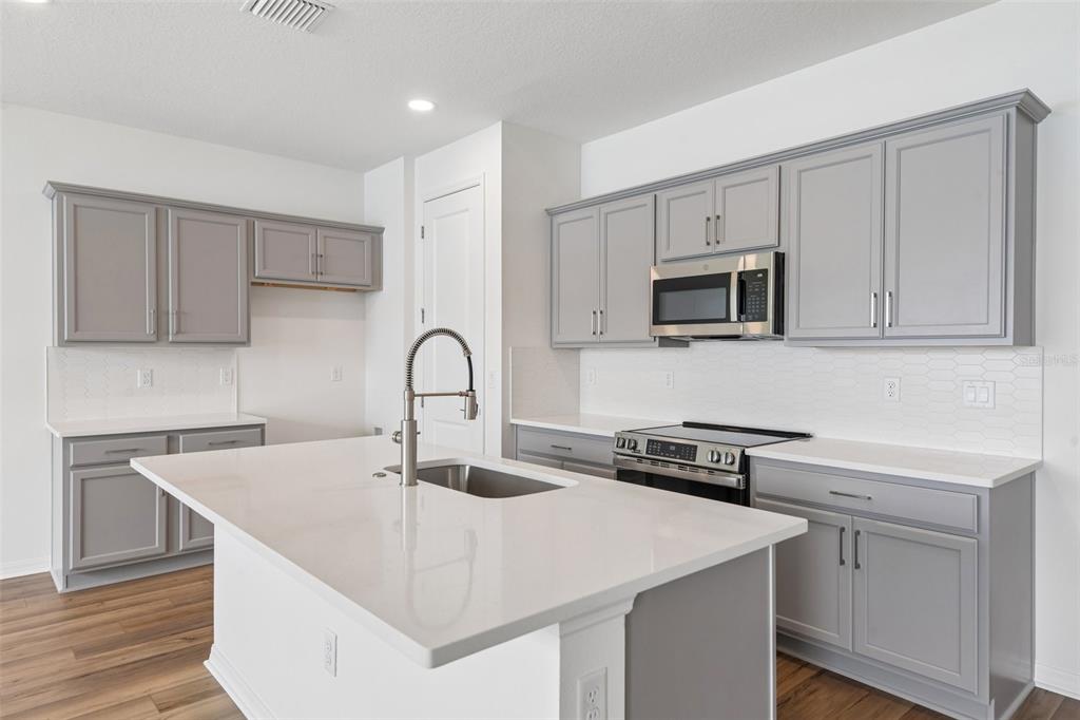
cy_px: 360
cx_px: 540
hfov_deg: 78.6
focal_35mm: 22
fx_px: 660
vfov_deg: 57.2
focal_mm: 22
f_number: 8
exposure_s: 1/50
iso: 400
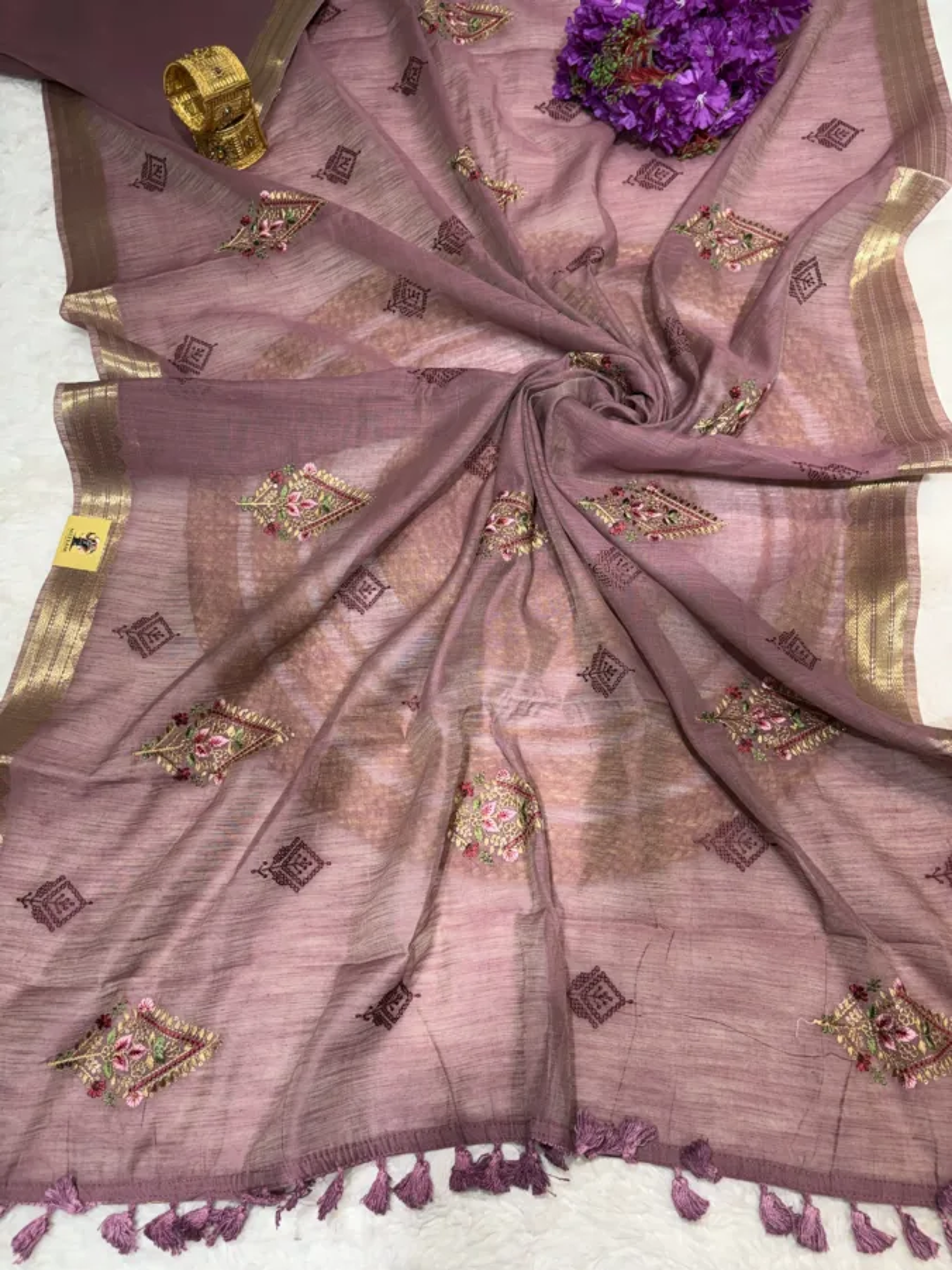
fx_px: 953
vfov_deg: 67.3
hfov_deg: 53.1
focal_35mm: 26
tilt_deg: -69.4
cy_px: 635
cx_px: 476
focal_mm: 5.96
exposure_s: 1/100
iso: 32
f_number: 1.6
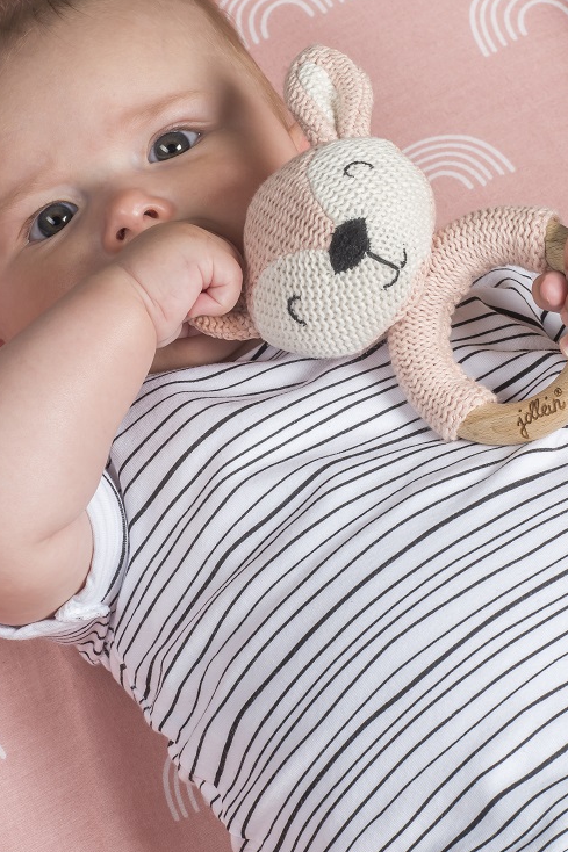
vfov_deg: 14.7
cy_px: 261
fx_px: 3291
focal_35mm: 139
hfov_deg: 9.9
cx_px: 337
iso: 80
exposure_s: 1/125
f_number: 16
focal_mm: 85
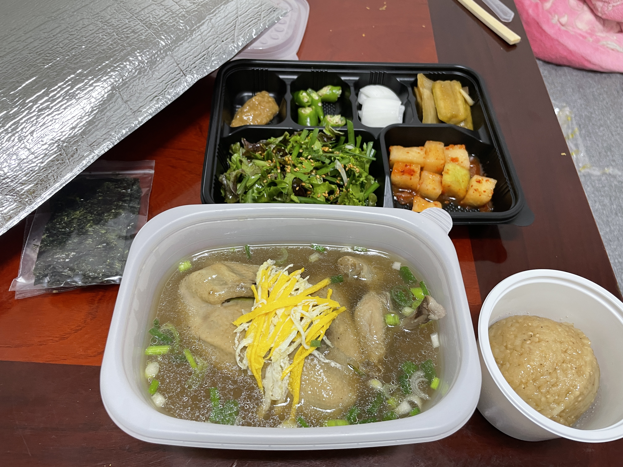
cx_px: 312
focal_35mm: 26
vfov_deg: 53.1
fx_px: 468
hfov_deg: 67.3
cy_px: 234
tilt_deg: -55.8
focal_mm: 4.2
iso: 100
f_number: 1.6
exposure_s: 1/60
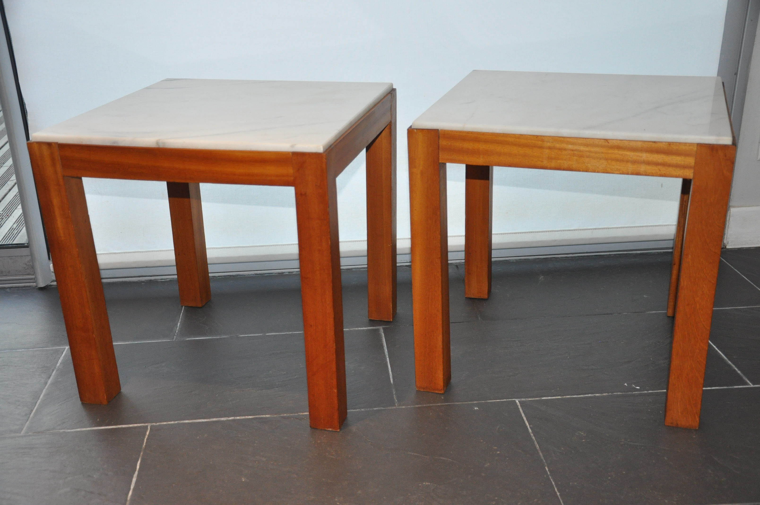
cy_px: 252
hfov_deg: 46.4
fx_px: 886
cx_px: 380
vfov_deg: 31.8
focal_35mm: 42
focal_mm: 28
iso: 800
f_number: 4
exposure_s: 1/60
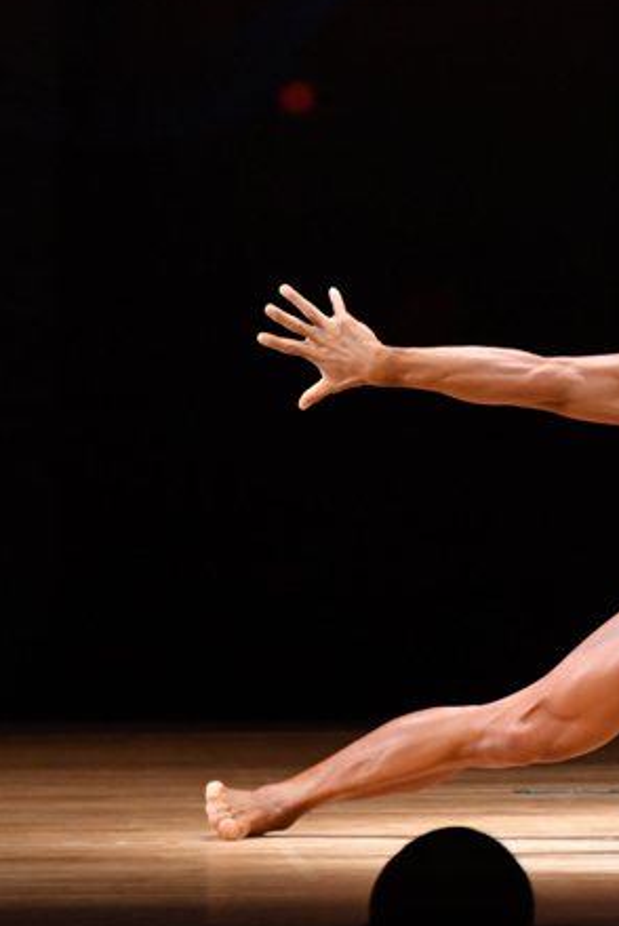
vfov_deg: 3.7
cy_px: 516
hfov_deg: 2.5
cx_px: 780
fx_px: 14265
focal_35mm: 554
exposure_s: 1/400
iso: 4000
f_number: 5.6
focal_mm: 210
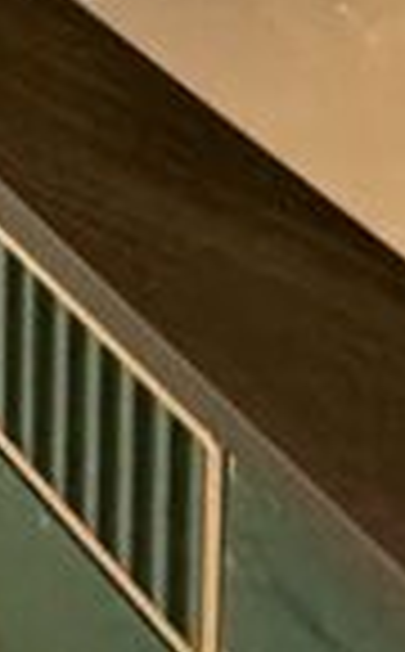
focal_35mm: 105
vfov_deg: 13.1
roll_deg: +0.5
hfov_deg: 8.2
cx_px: -1130
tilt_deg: -2.4
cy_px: -1043
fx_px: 1864
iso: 250
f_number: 2.2
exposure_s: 1/100
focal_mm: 2.22
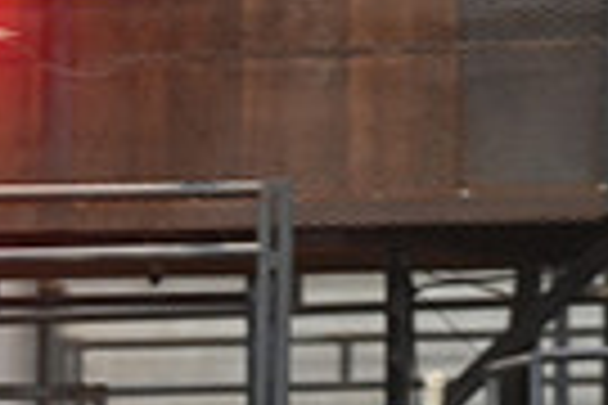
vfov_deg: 1.6
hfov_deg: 2.4
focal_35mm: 862
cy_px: 857
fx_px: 14557
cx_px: -531
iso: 2500
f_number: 3.5
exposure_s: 1/250
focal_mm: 200
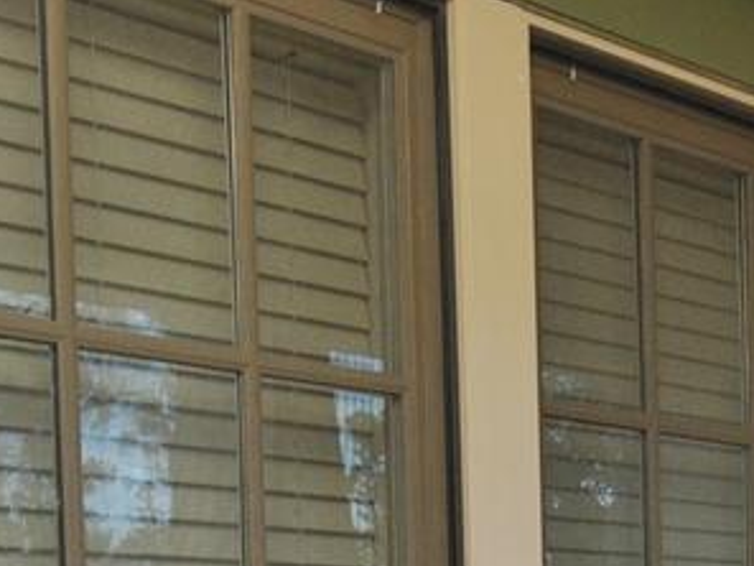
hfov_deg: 24.8
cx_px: 558
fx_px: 1699
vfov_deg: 17.2
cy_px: 830
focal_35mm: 78
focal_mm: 10
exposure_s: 1/200
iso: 200
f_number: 5.6
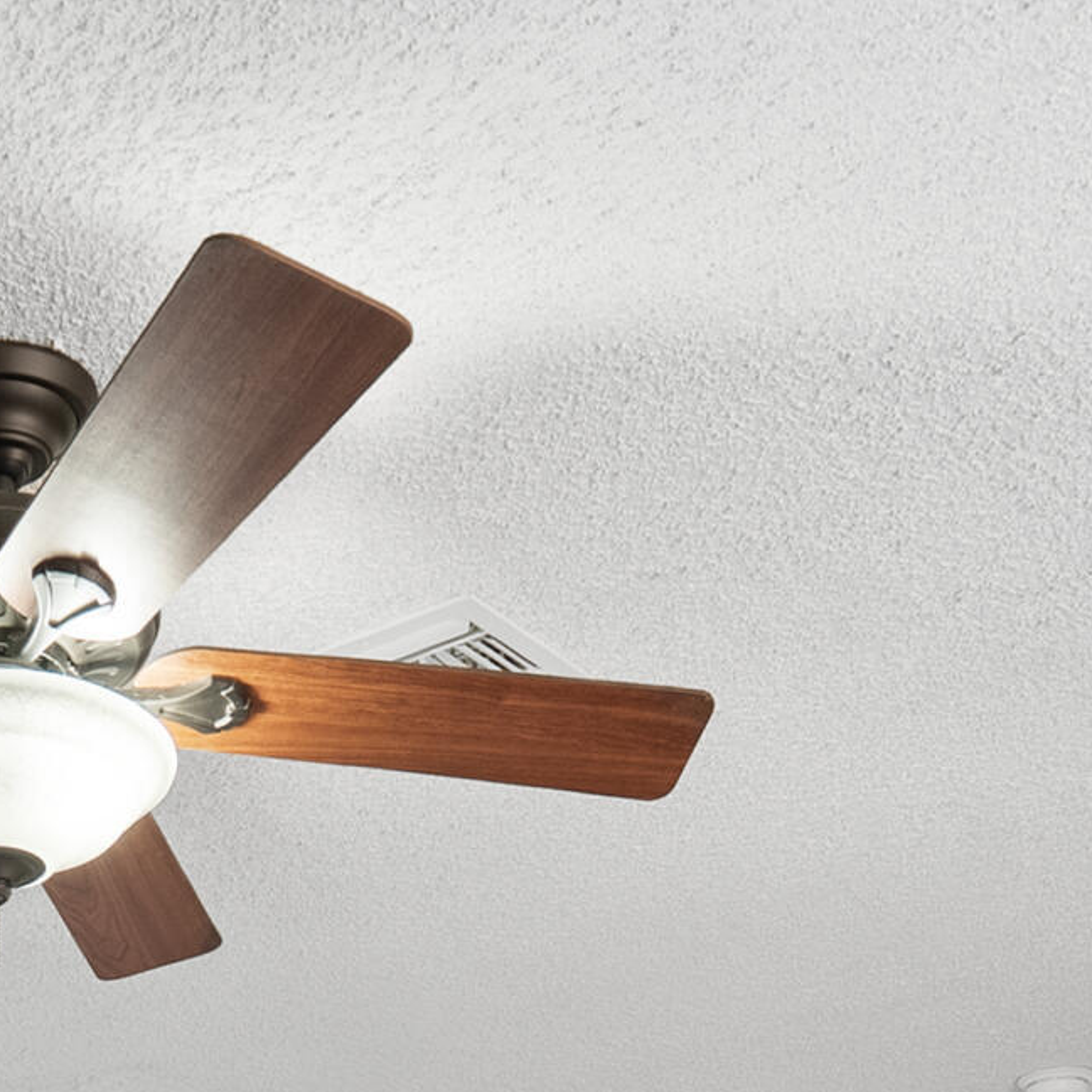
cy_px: 1673
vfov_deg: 22.2
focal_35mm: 63
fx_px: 2248
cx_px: 120
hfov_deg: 26.4
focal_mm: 16
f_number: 8
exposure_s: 1/2.5
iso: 400
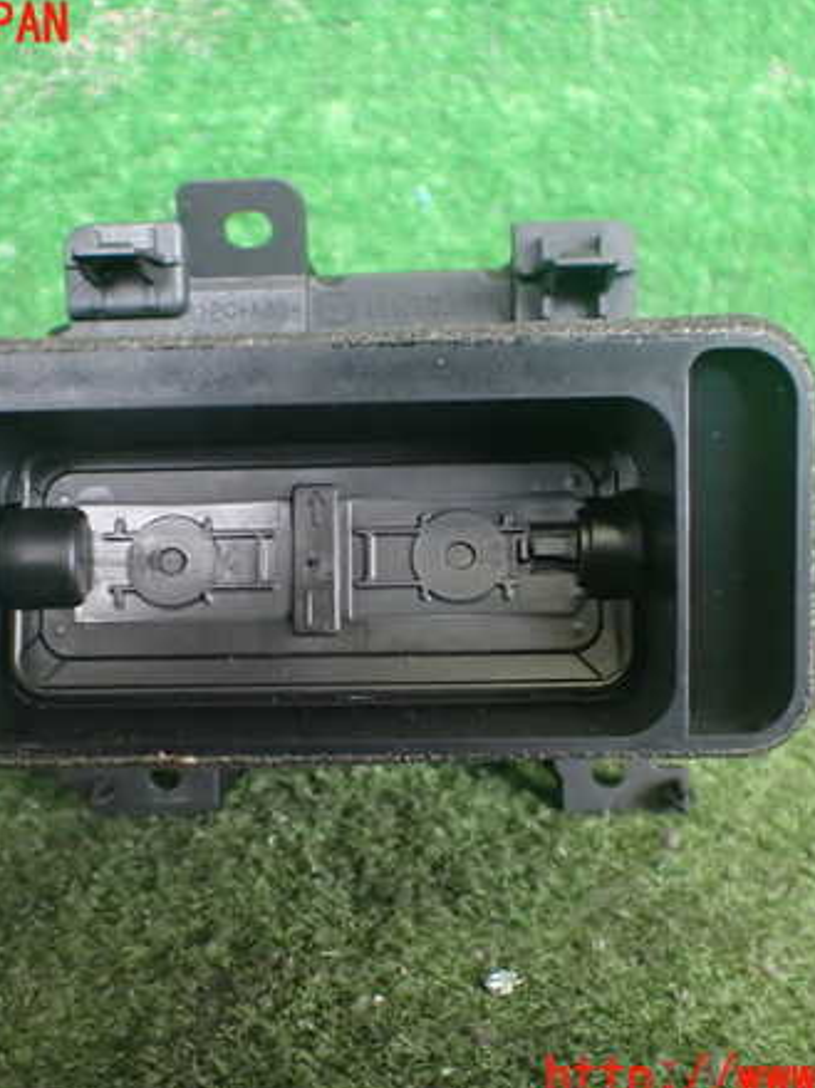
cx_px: 362
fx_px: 1288
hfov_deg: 35.1
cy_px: 553
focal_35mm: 41
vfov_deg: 45.8
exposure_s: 1/125
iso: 800
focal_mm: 5.4
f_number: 2.3
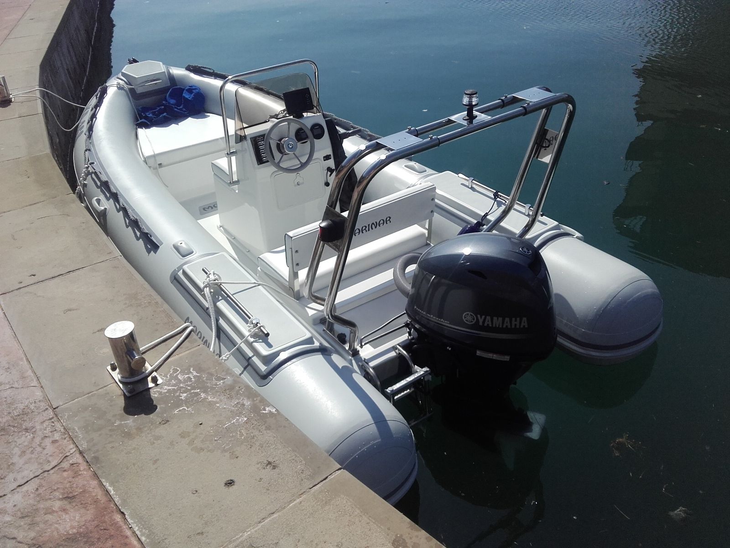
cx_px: 365
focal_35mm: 31
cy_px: 274
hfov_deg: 58.4
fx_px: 654
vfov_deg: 45.4
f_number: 2.2
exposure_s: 1/2260
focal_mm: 3.31
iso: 50
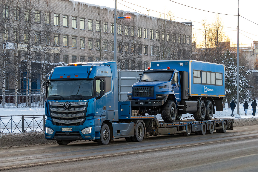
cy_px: 86
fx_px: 752
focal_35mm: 105
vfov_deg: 13.0
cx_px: 129
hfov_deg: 19.5
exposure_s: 1/400
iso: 800
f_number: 7.1
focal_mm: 70
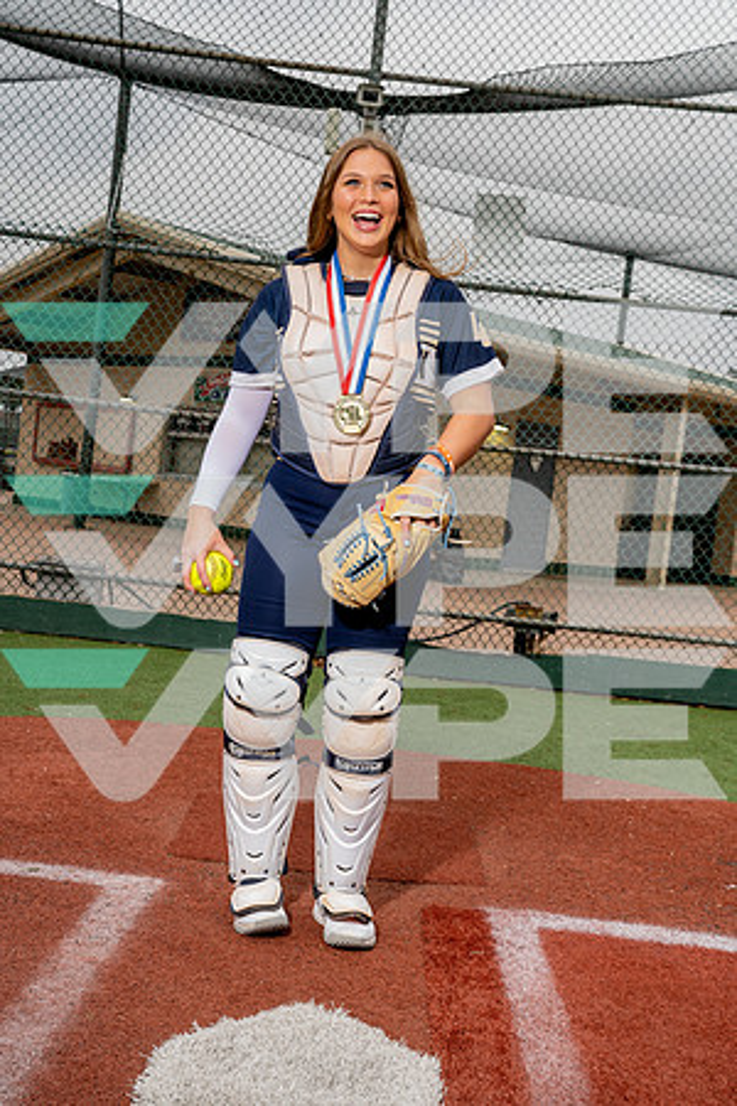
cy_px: 553
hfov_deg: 30.5
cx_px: 368
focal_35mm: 44
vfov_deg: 44.5
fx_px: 1351
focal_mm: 44
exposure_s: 1/250
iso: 320
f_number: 8
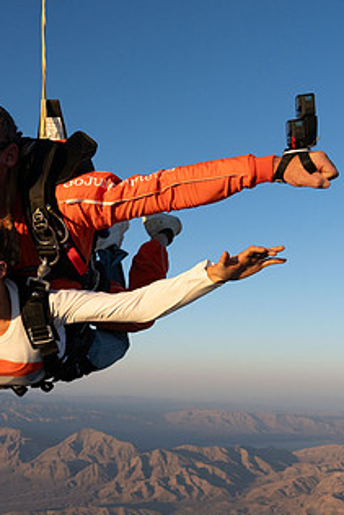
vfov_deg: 44.4
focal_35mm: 44
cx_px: 54
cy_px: 281
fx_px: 630
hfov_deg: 29.6
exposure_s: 1/2000
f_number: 7.1
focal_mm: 24
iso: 1250
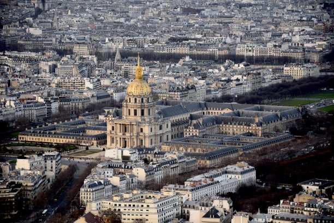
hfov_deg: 13.0
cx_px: 167
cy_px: 112
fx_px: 1461
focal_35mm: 158
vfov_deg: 8.7
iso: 400
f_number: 6.3
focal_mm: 105
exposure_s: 1/160
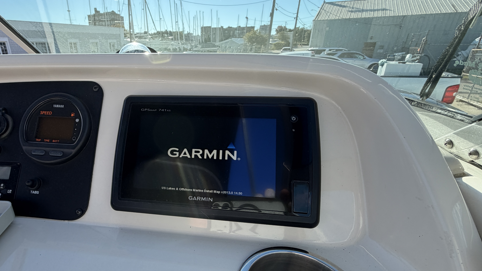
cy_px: 157
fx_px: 256
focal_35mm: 20
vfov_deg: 55.6
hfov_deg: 84.9
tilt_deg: -23.1
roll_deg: +1.0
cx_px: 180
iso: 40
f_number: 2.2
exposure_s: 1/751
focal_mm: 2.22
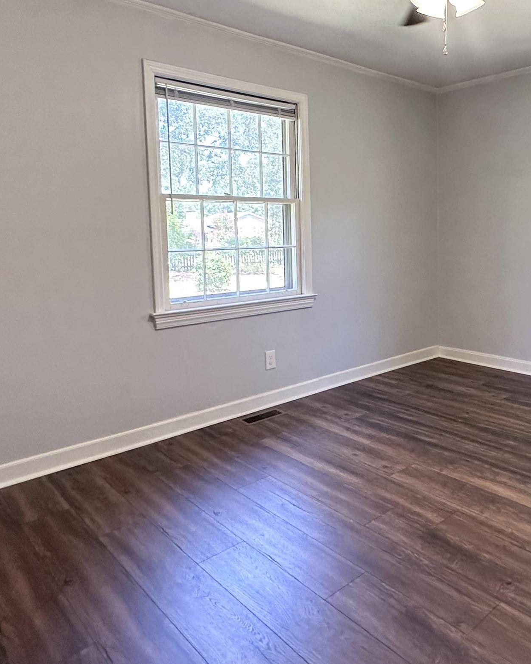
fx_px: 530
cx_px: 381
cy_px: 273
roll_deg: +1.5
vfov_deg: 63.6
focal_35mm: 27
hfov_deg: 51.5
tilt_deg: -2.7
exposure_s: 1/120
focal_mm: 2.22
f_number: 2.2
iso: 160
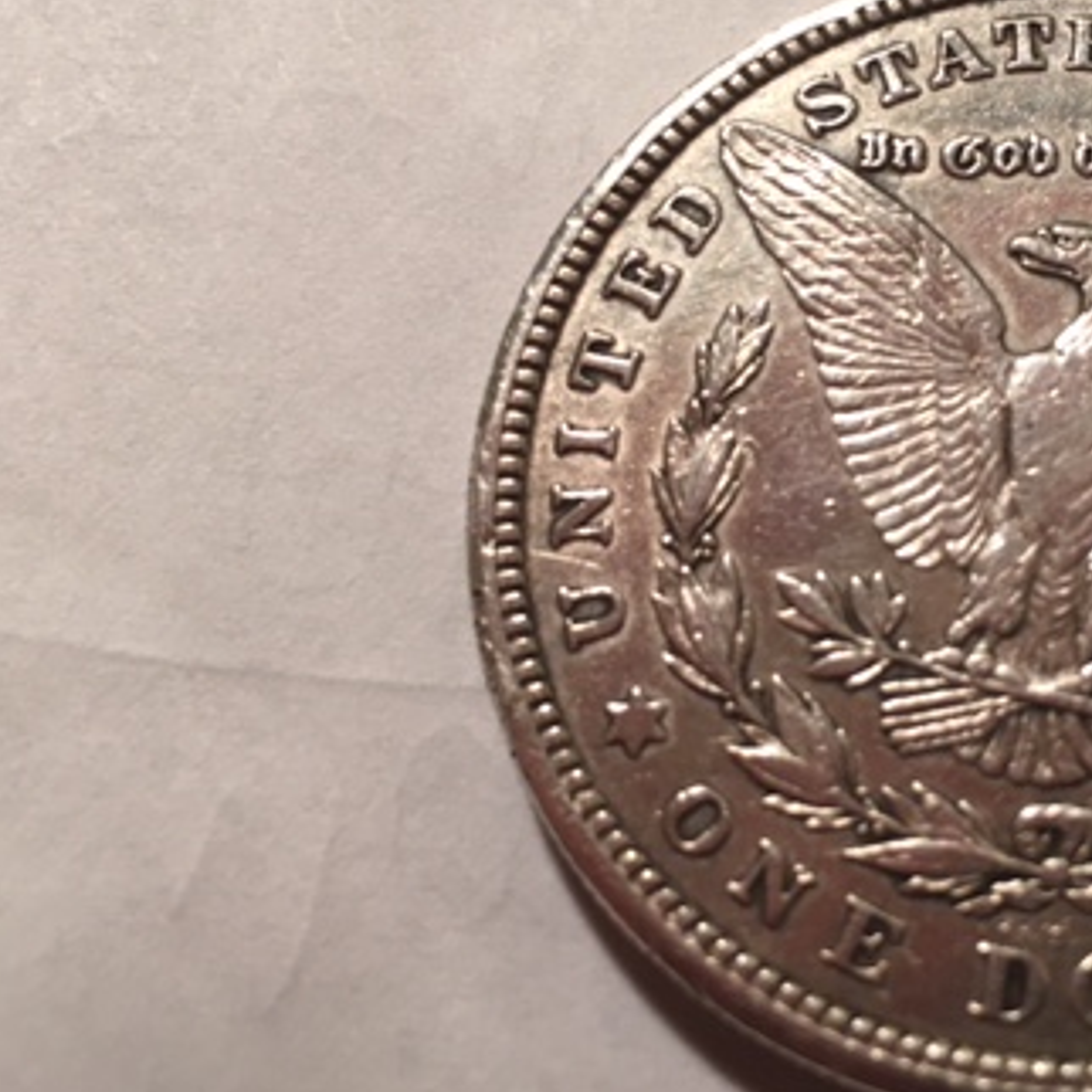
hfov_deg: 32.6
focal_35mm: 51
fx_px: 1820
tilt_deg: -68.8
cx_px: 841
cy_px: 407
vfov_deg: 33.2
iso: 25
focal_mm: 4.15
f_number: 2.2
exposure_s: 1/15
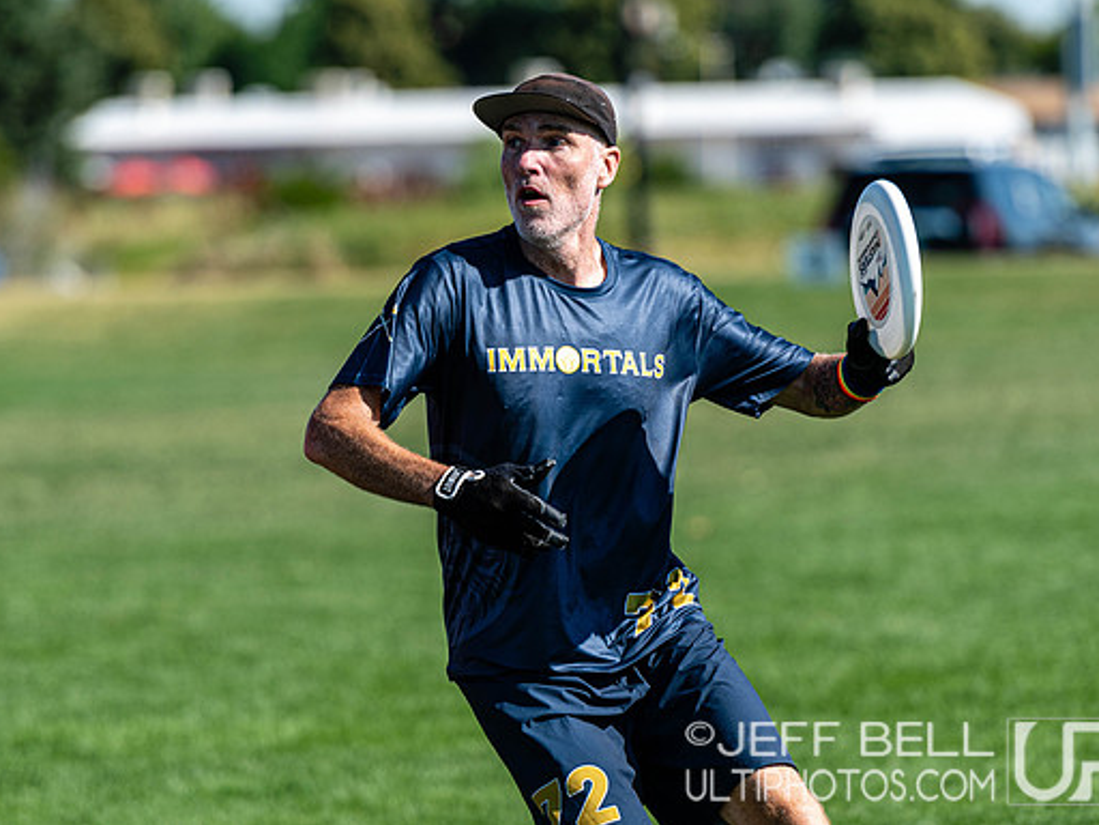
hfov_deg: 6.1
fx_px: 10382
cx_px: 543
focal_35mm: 327
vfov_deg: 4.5
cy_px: 411
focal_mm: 200
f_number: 3.2
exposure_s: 1/1600
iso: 100
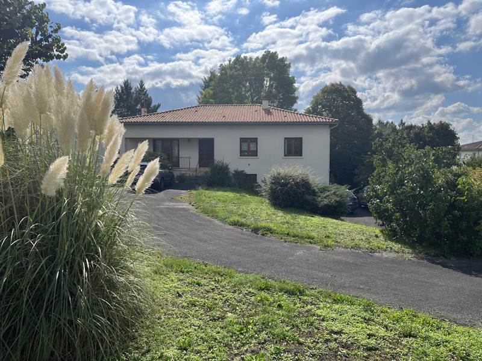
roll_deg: +0.2
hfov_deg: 67.3
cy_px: 180
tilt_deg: -2.2
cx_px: 241
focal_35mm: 26
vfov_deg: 53.1
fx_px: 362
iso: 50
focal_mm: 5.1
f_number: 1.6
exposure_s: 1/5848
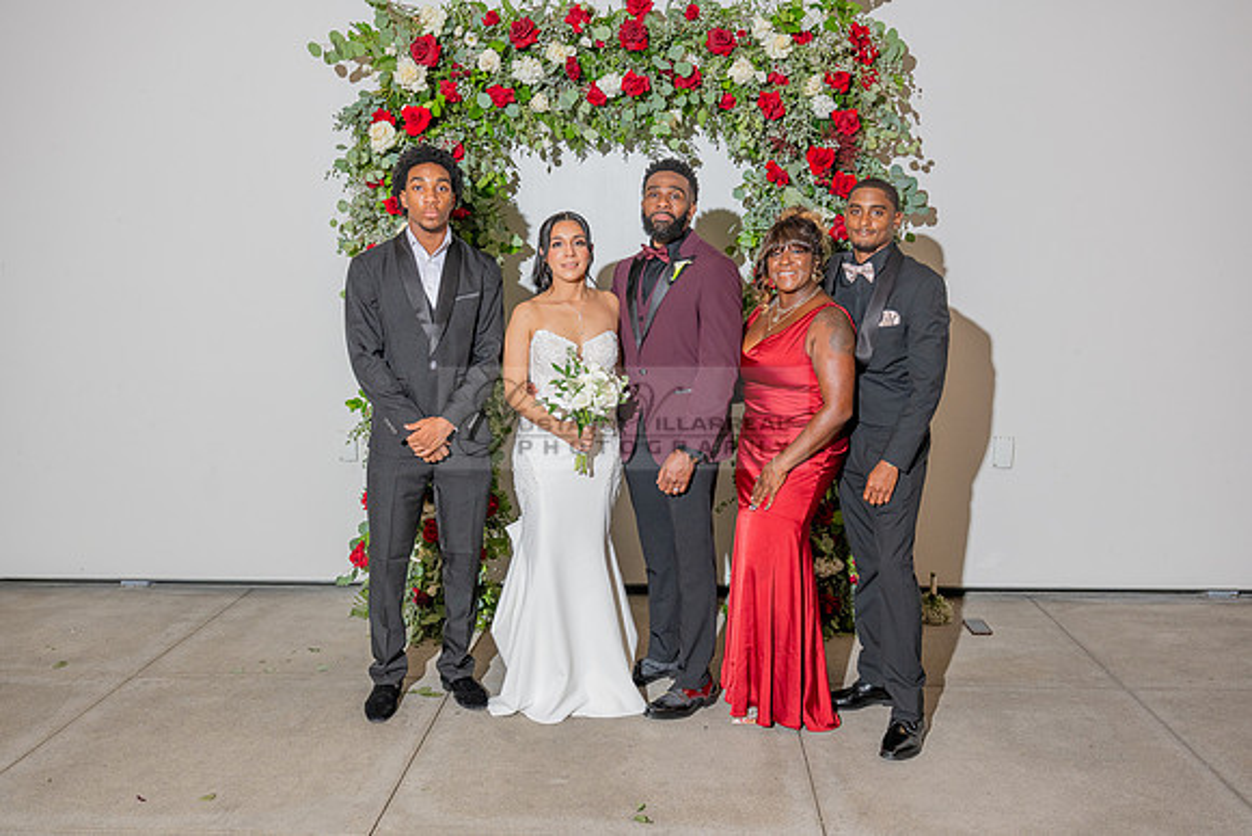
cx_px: 626
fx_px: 1165
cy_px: 418
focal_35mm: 34
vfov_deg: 39.4
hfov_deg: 56.5
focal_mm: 33.5
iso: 800
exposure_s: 1/200
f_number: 5.6
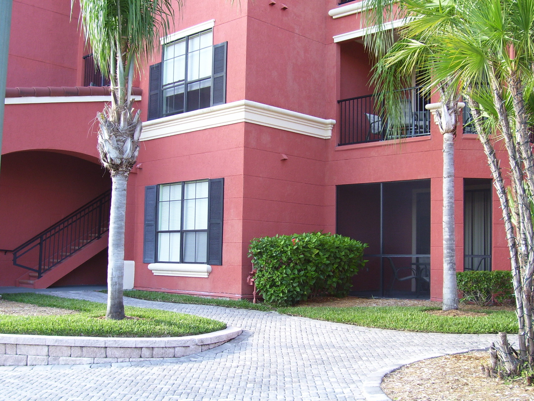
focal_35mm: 42
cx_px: 267
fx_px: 648
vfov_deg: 34.3
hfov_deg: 44.8
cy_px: 200
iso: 80
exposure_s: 1/90
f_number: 3
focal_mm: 7
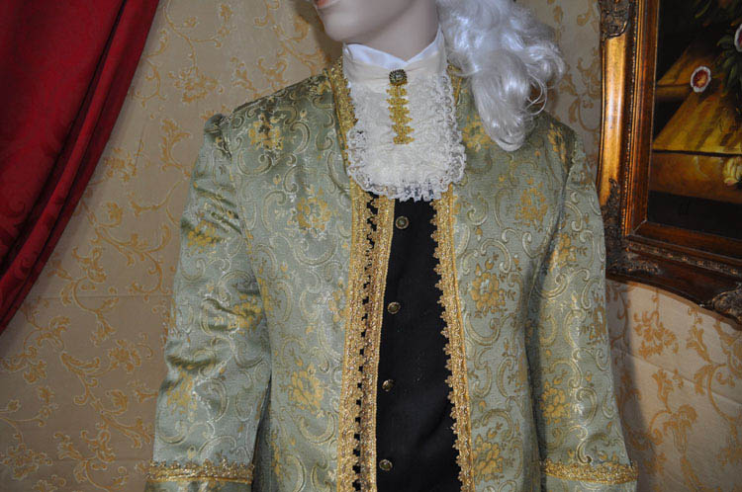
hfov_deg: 62.0
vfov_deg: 43.5
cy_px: 246
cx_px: 371
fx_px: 618
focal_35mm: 30
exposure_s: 1/80
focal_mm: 20
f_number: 3.8
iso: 500
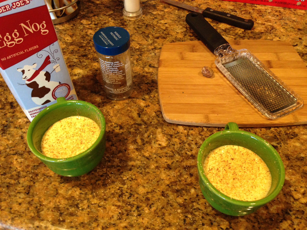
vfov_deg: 42.9
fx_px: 293
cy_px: 115
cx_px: 154
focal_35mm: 33
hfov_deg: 55.4
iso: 200
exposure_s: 1/20
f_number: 2.4
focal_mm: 4.12
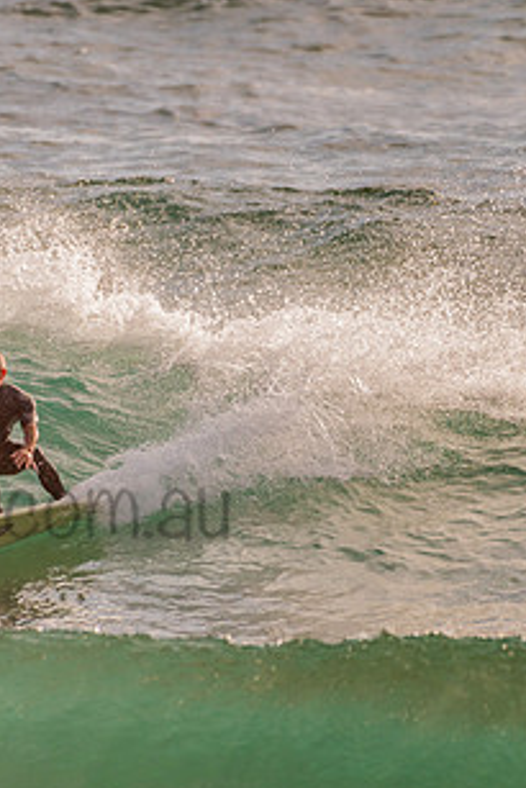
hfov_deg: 1.2
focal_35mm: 1159
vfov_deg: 1.8
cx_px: 124
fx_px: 25371
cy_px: 369
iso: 180
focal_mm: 500
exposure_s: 1/2000
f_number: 5.6
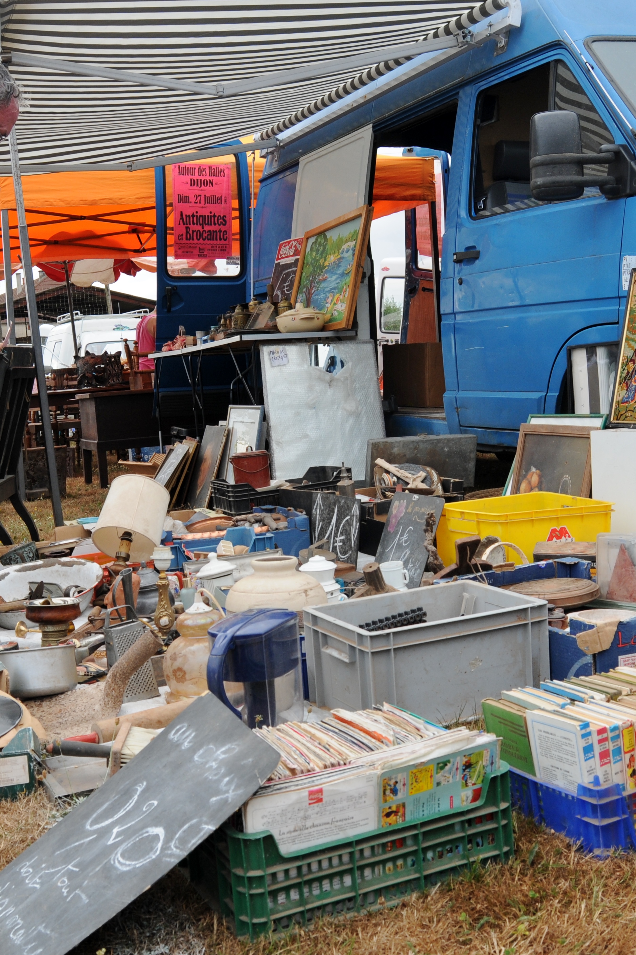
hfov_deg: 32.6
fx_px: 1087
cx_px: 287
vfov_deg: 47.4
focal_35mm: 41
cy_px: 482
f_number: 6.3
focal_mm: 18
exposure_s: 1/160
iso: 200
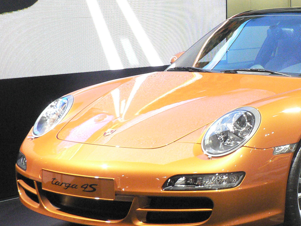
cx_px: 257
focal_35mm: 99
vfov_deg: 14.9
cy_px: 61
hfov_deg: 19.5
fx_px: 861
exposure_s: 1/50
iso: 400
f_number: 4
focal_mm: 9.1
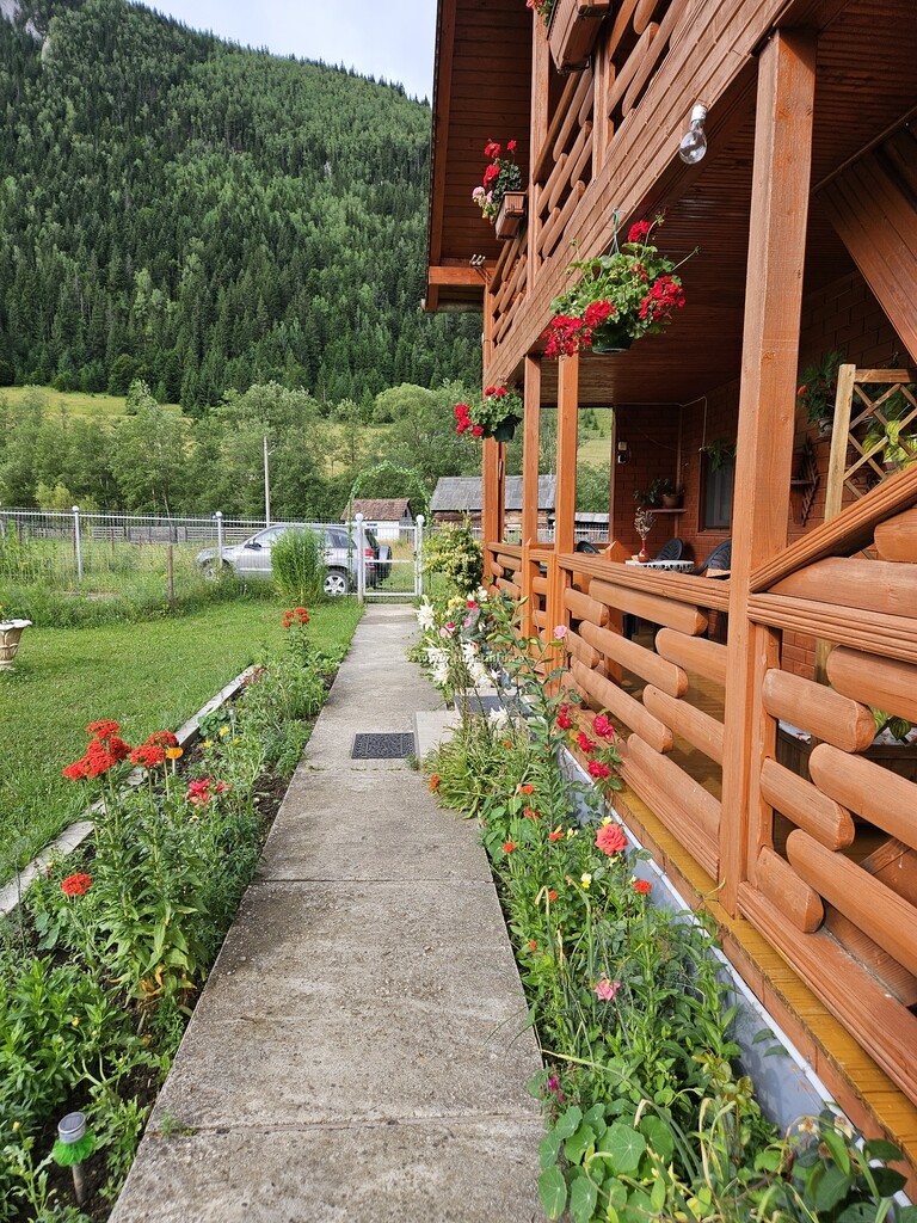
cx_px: 458
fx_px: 812
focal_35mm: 23
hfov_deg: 58.9
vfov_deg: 73.9
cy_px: 612
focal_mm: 5.4
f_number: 1.8
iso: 25
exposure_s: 1/327
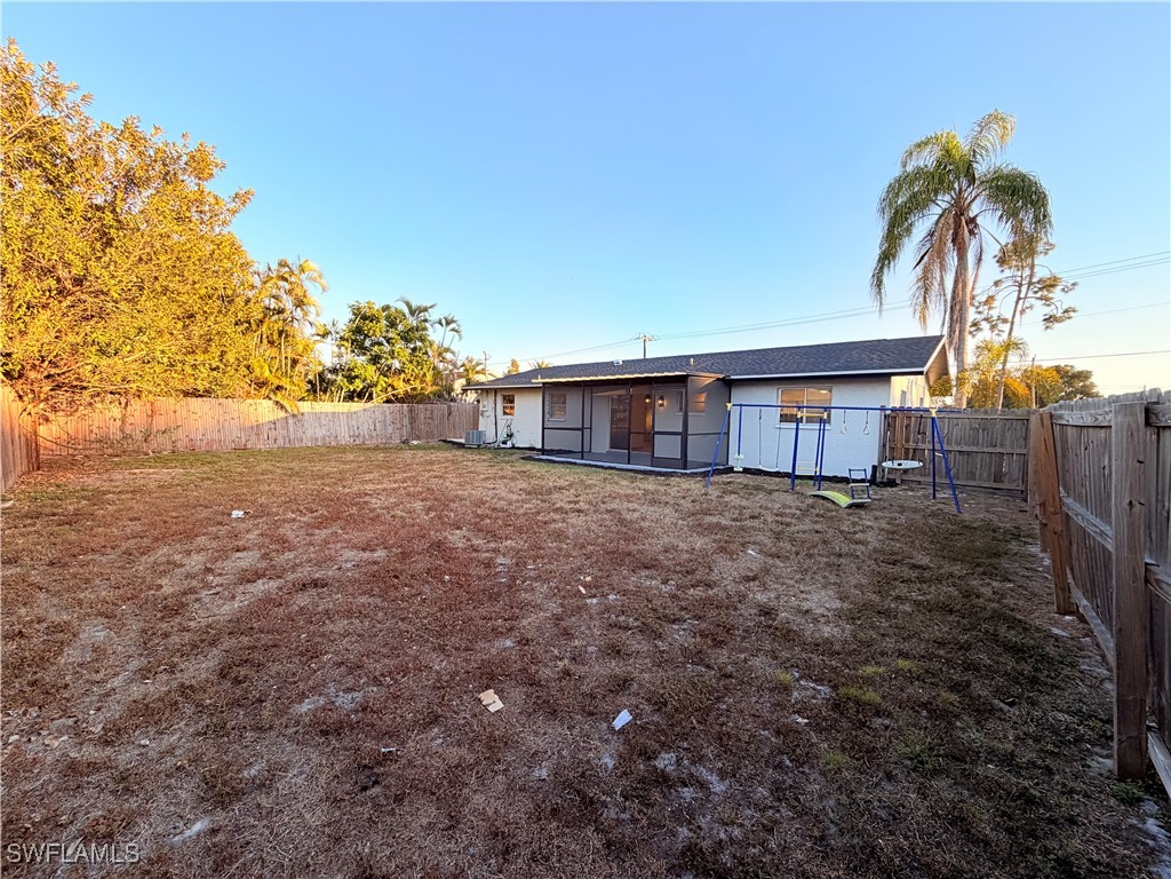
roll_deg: -1.0
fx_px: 474
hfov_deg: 102.1
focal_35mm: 14
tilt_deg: -2.7
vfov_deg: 85.7
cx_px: 586
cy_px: 440
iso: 64
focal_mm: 2.22
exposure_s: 1/502
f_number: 2.2
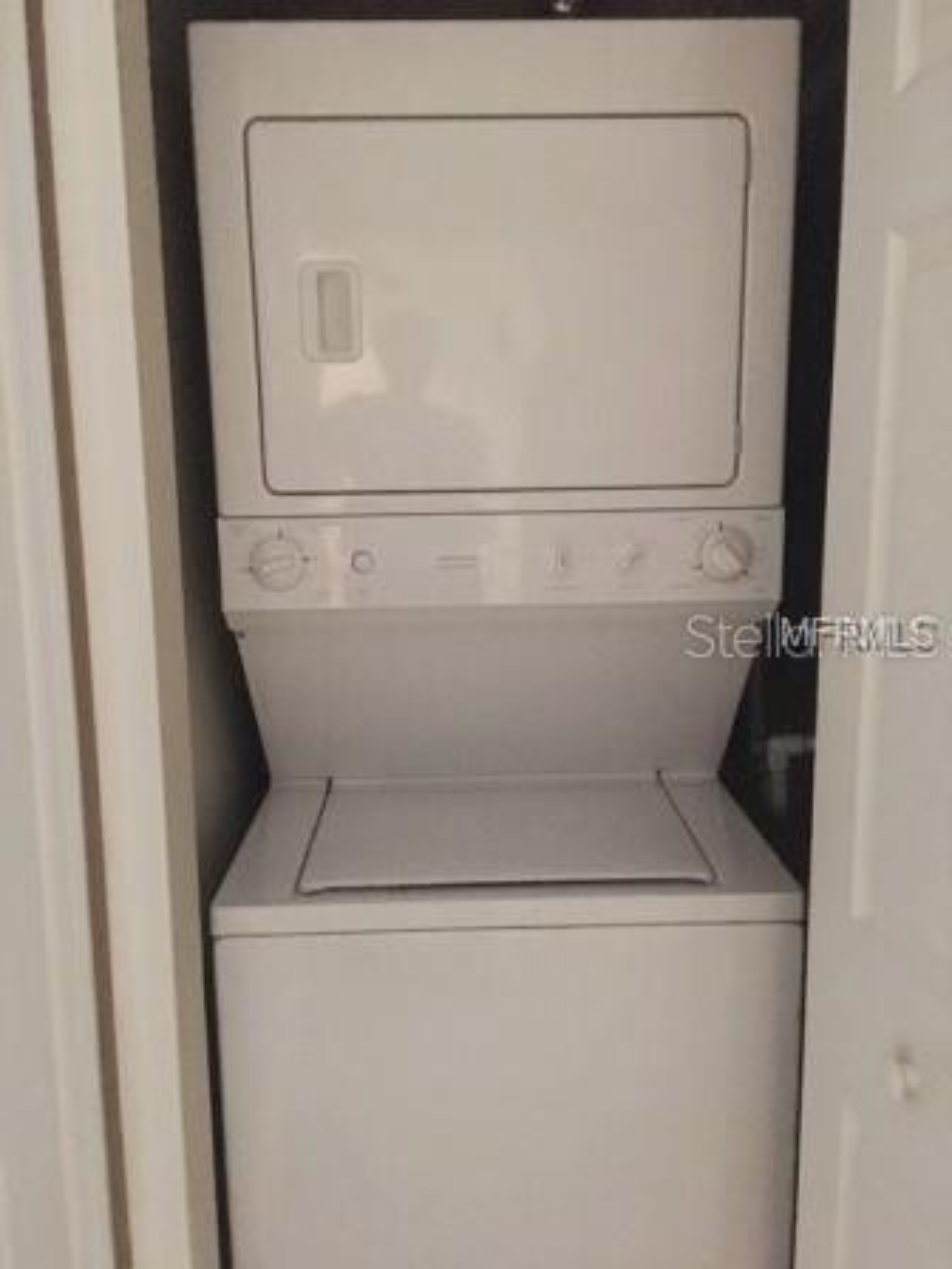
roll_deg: +0.6
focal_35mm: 29
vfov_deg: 61.7
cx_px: 476
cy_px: 634
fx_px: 1063
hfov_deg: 48.2
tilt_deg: -9.0
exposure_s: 1/4
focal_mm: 4.15
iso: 320
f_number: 2.2
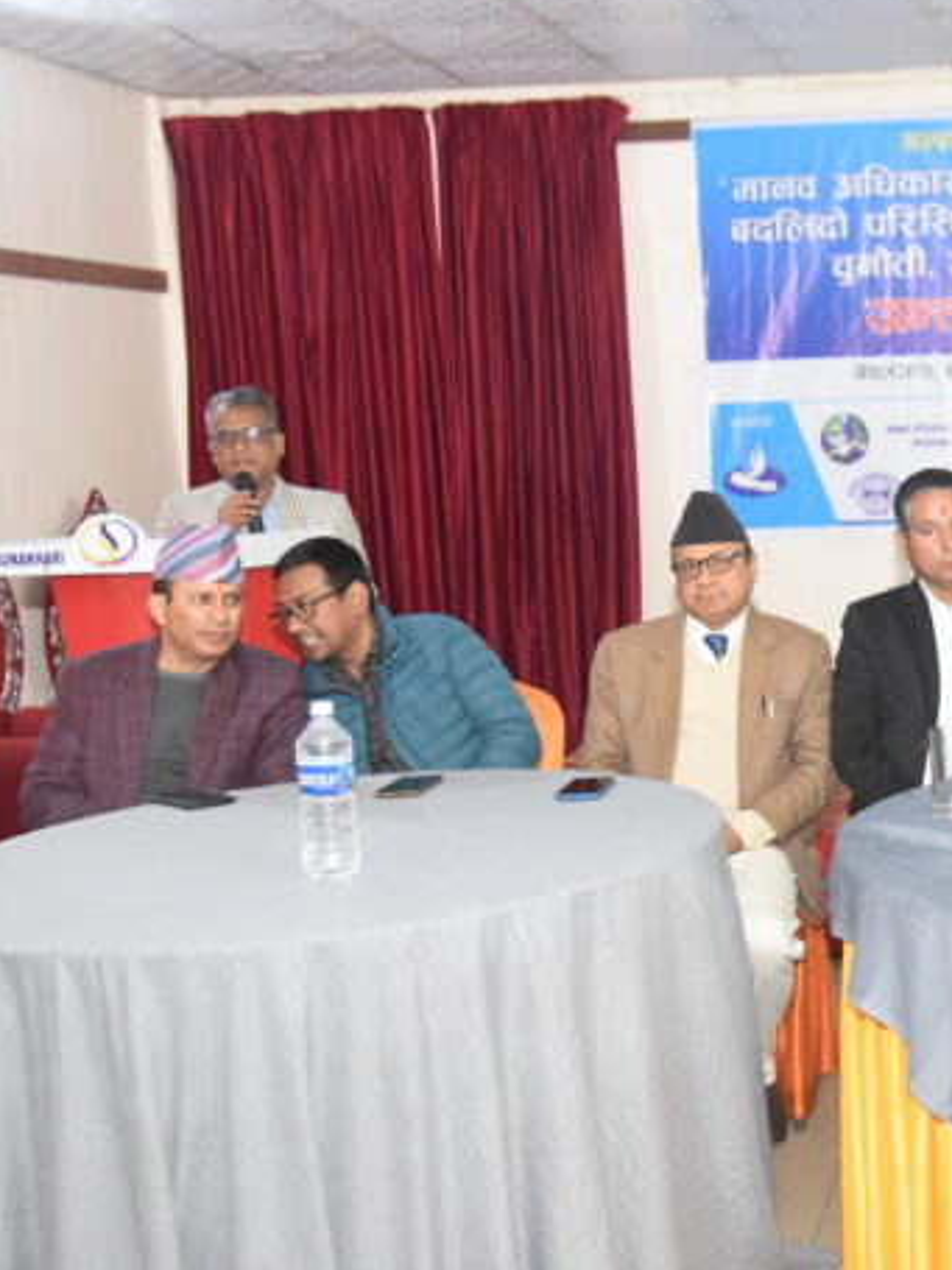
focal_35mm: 52
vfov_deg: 36.8
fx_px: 1908
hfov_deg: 26.4
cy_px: 652
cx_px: 977
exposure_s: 1/125
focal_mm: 32
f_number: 5.6
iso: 4000
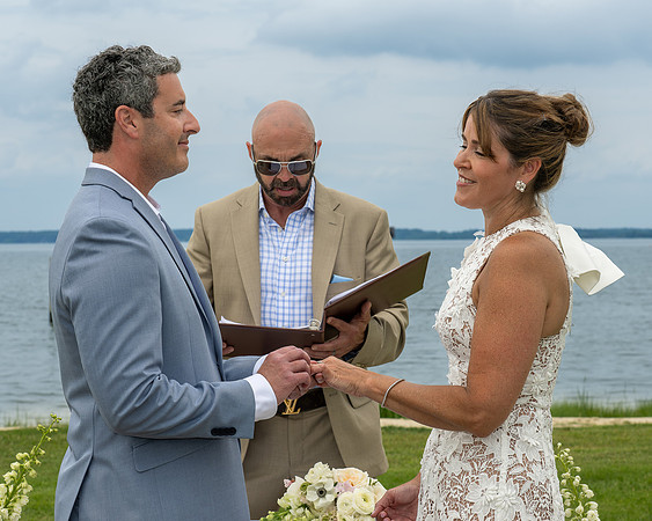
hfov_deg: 20.8
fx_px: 1774
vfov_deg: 16.7
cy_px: 255
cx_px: 343
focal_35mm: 92
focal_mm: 70
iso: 125
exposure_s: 1/250
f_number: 9
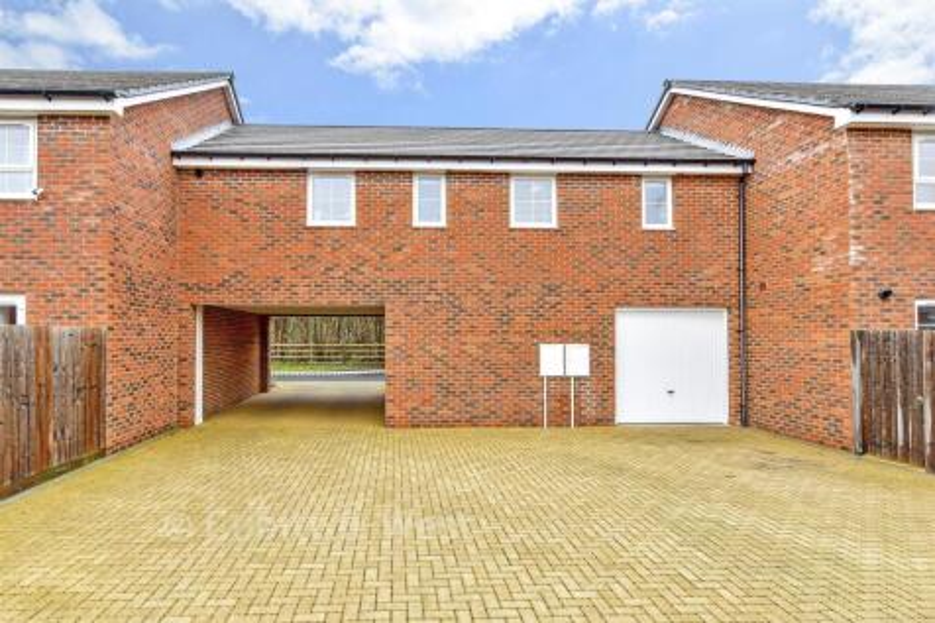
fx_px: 467
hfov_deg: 90.0
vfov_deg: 67.3
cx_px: 468
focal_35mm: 18
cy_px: 312
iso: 400
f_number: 7.1
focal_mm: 12
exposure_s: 1/60
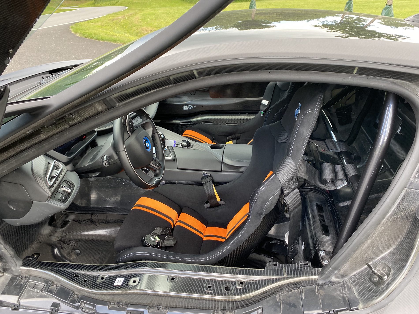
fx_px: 315
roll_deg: +4.2
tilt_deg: -30.4
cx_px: 210
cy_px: 157
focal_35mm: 26
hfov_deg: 67.3
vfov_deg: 53.1
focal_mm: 4.25
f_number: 1.8
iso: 64
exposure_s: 1/121
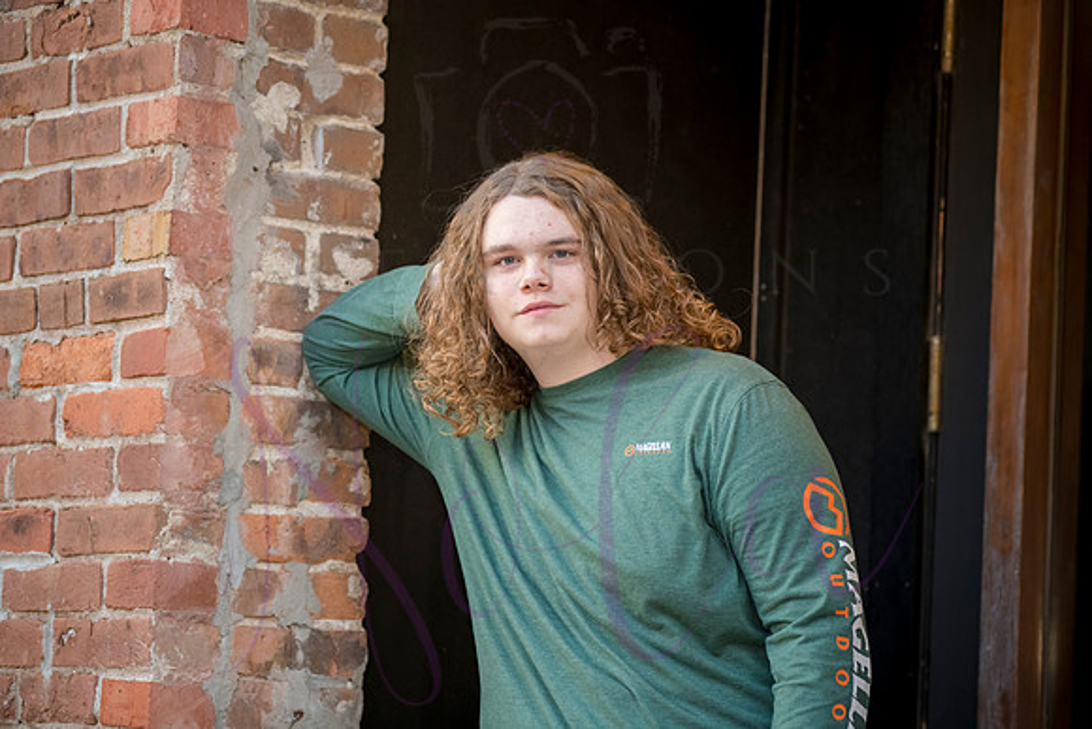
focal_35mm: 105
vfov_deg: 13.0
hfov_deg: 19.5
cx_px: 546
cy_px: 364
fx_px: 3186
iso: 640
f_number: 3.5
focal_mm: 105
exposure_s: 1/320
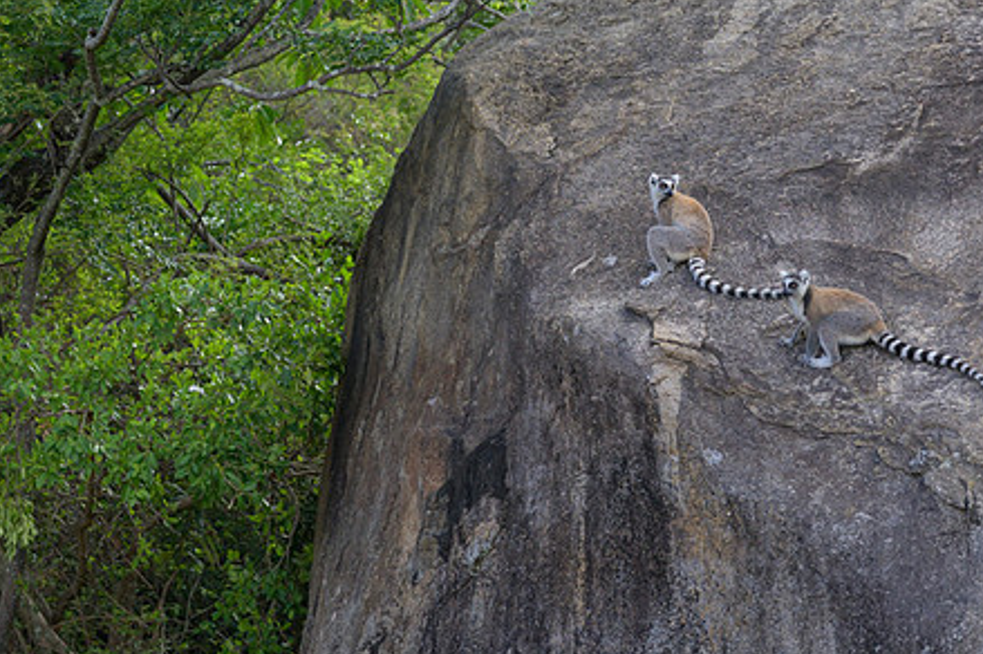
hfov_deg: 18.1
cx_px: 518
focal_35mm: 113
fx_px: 3083
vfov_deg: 12.0
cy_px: 86
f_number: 4
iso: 400
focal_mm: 62
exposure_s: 1/1250
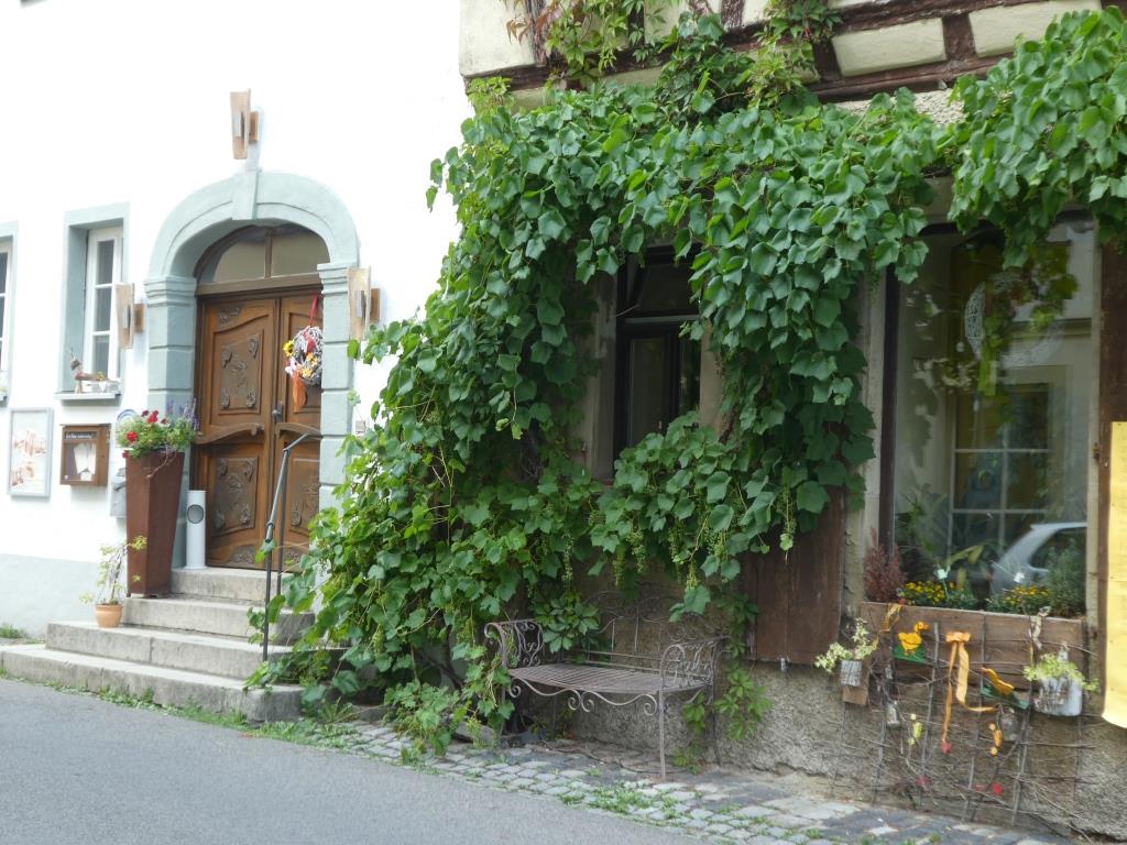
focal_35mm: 54
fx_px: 1758
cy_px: 422
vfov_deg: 27.0
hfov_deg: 35.5
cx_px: 564
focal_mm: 9.6
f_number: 4.1
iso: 100
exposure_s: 1/80
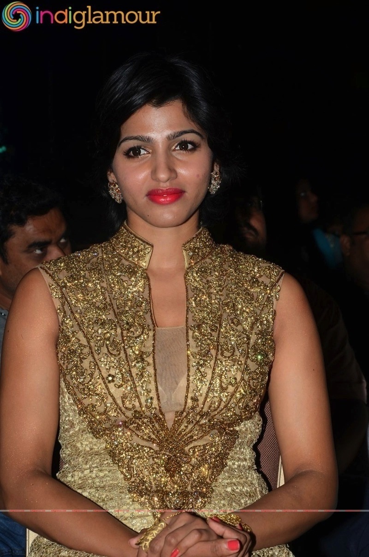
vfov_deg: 20.7
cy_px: 278
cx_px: 184
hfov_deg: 13.8
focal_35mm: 99
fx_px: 1529
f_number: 9
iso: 200
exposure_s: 1/160
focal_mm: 66
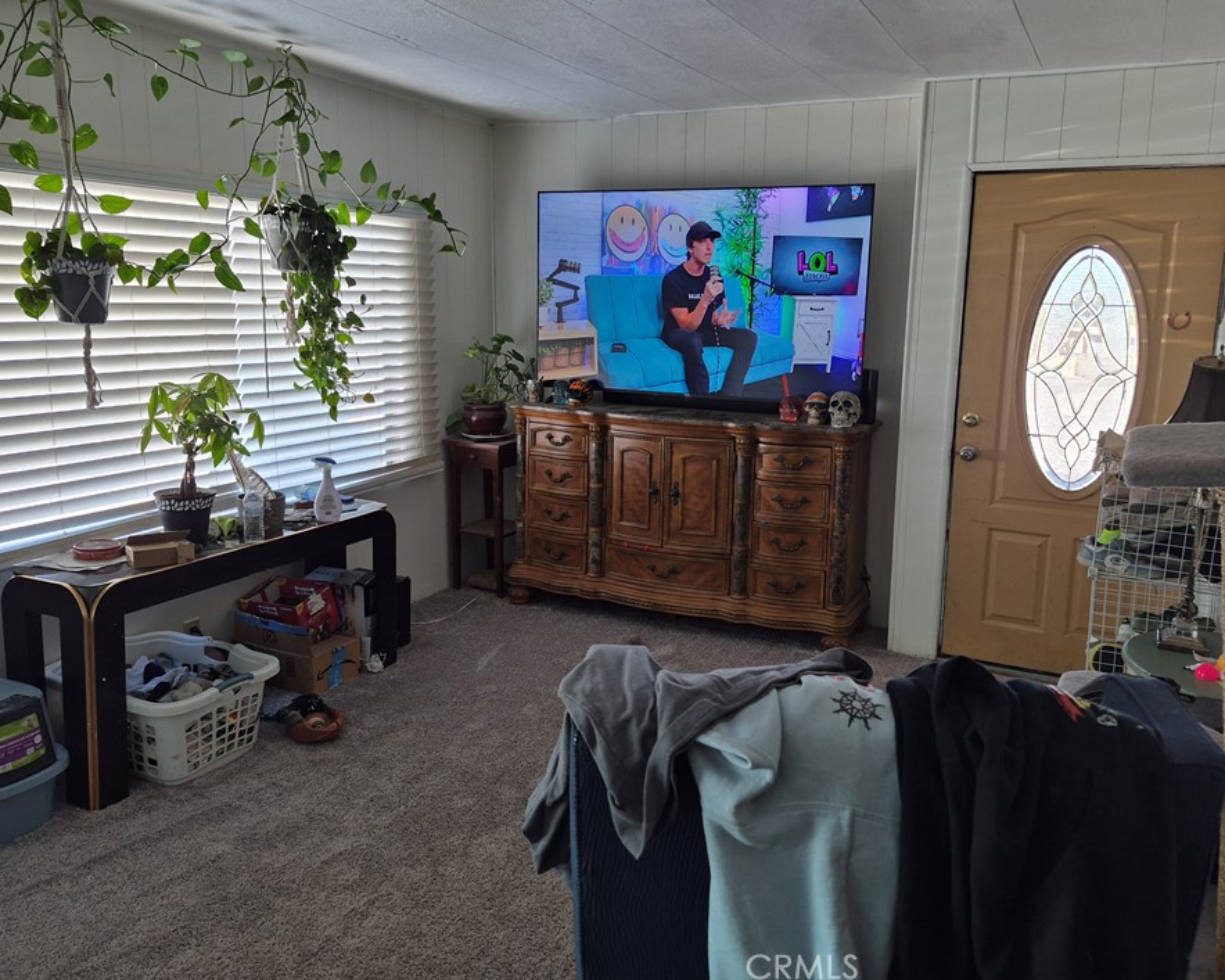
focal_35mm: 26
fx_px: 943
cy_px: 455
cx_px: 675
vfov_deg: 54.9
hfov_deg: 65.9
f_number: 1.8
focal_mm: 5.4
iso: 100
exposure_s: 1/60
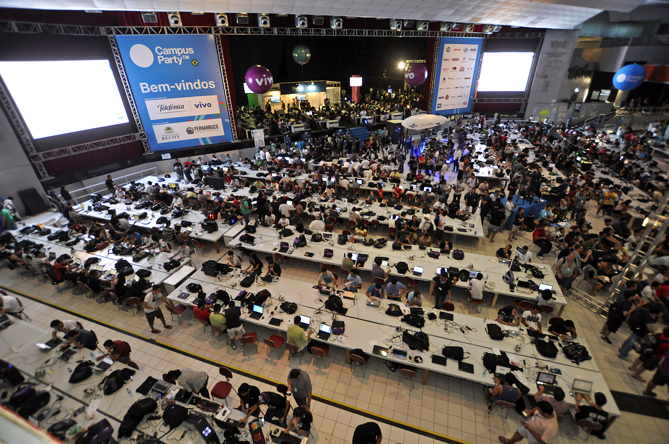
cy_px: 222
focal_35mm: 15
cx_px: 334
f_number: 3.5
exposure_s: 1/50
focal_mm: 10
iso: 800
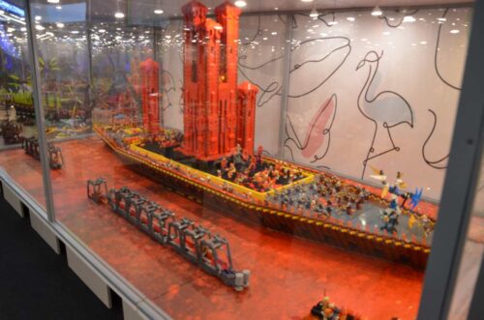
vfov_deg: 47.7
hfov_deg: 67.5
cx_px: 242
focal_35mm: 27
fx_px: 362
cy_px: 160
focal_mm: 18
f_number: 4
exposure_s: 1/60
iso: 560
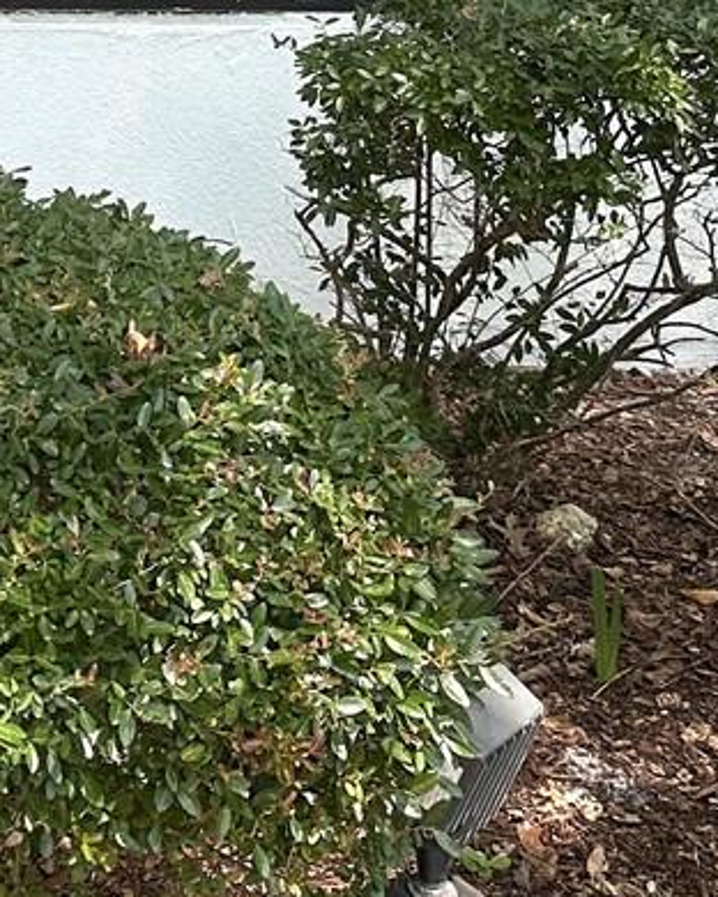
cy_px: -331
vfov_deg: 18.3
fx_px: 2550
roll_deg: -0.2
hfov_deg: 15.4
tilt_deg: -4.8
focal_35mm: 96
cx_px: -150
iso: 80
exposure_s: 1/989
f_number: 1.78
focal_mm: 6.86
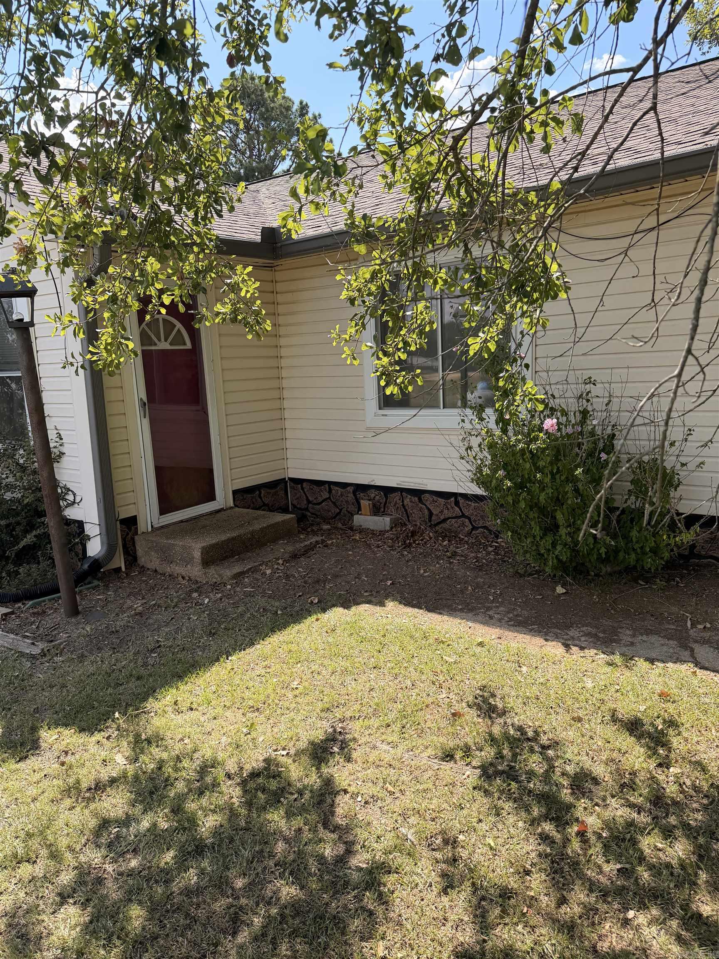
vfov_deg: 71.6
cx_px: 360
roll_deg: +3.0
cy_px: 480
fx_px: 665
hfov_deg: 56.8
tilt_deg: -11.0
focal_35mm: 24
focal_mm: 6.76
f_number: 1.78
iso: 100
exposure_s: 1/2110
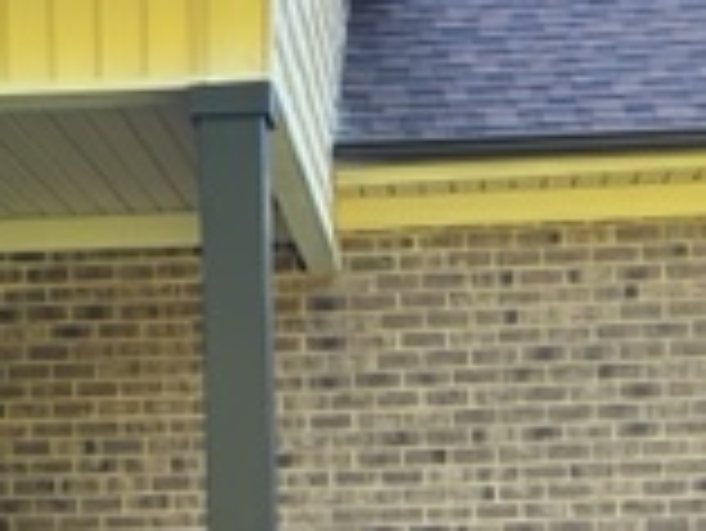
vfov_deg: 13.4
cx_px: 220
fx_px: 2164
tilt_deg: -4.3
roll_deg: +0.9
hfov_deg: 18.5
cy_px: 720
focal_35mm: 106
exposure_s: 1/132
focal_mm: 5.1
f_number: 1.6
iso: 64
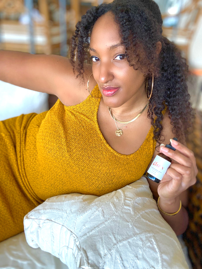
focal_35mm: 30
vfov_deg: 60.0
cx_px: 101
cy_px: 134
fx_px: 233
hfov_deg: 46.8
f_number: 2.2
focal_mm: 2.71
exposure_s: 1/60
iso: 160
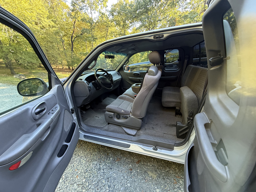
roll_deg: -0.5
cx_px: 128
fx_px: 104
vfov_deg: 85.7
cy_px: 96
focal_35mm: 14
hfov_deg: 102.1
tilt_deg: -24.7
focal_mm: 2.22
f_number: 2.2
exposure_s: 1/65
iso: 400
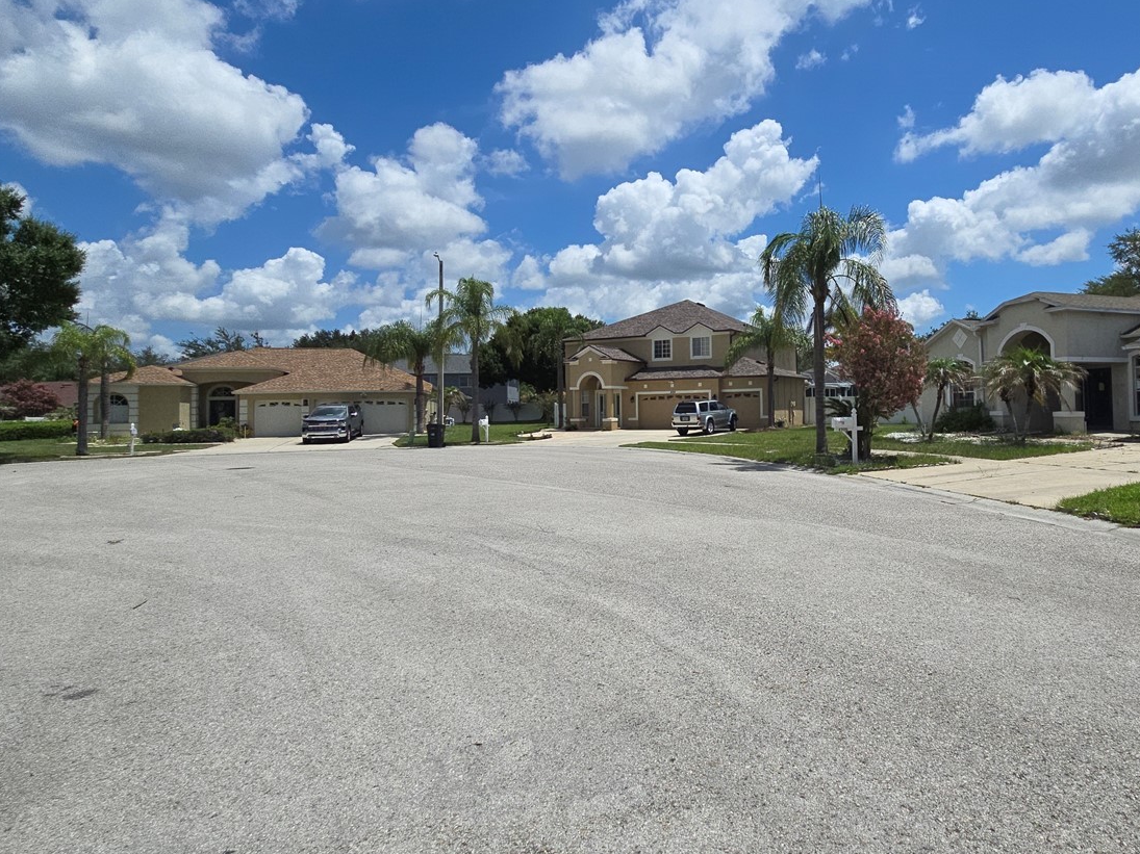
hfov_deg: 81.9
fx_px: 626
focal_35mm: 19
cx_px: 756
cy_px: 387
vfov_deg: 68.5
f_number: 2.2
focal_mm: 2.2
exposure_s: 1/4743
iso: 50
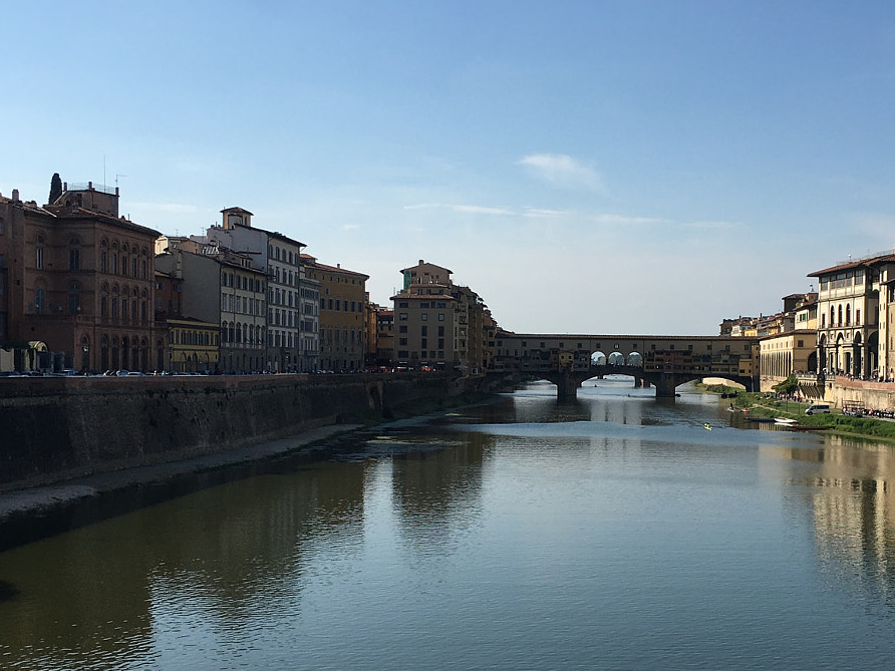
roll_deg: -0.5
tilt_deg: +0.2
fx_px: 1344
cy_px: 388
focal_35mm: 52
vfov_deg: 28.0
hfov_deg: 36.6
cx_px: 564
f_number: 2.2
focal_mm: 4.15
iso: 25
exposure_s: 1/1923
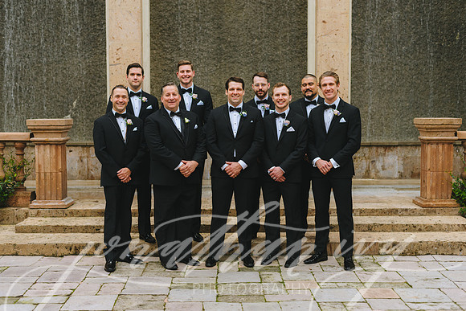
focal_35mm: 50
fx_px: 650
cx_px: 233
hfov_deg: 39.4
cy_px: 156
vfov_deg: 26.9
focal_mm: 50
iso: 400
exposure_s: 1/2000
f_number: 2.8
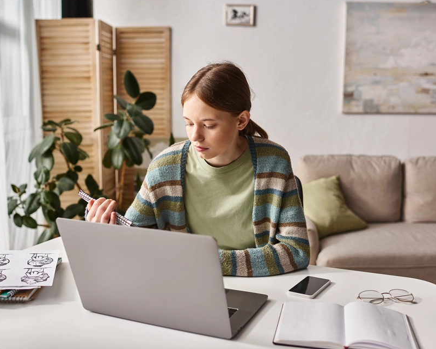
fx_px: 529
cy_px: 170
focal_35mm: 41
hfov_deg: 44.7
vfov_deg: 36.5
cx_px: 191
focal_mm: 35
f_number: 2.8
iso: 100
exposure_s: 1/200
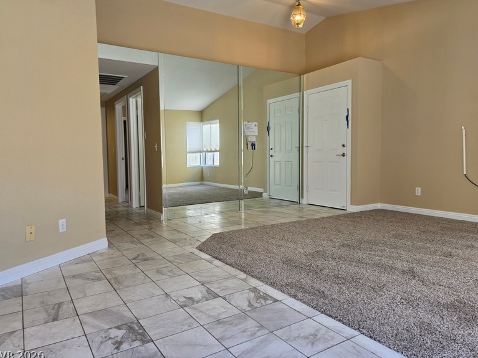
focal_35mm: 24
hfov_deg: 71.6
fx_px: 331
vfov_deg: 56.8
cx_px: 241
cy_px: 177
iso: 64
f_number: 1.7
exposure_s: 1/120
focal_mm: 6.3
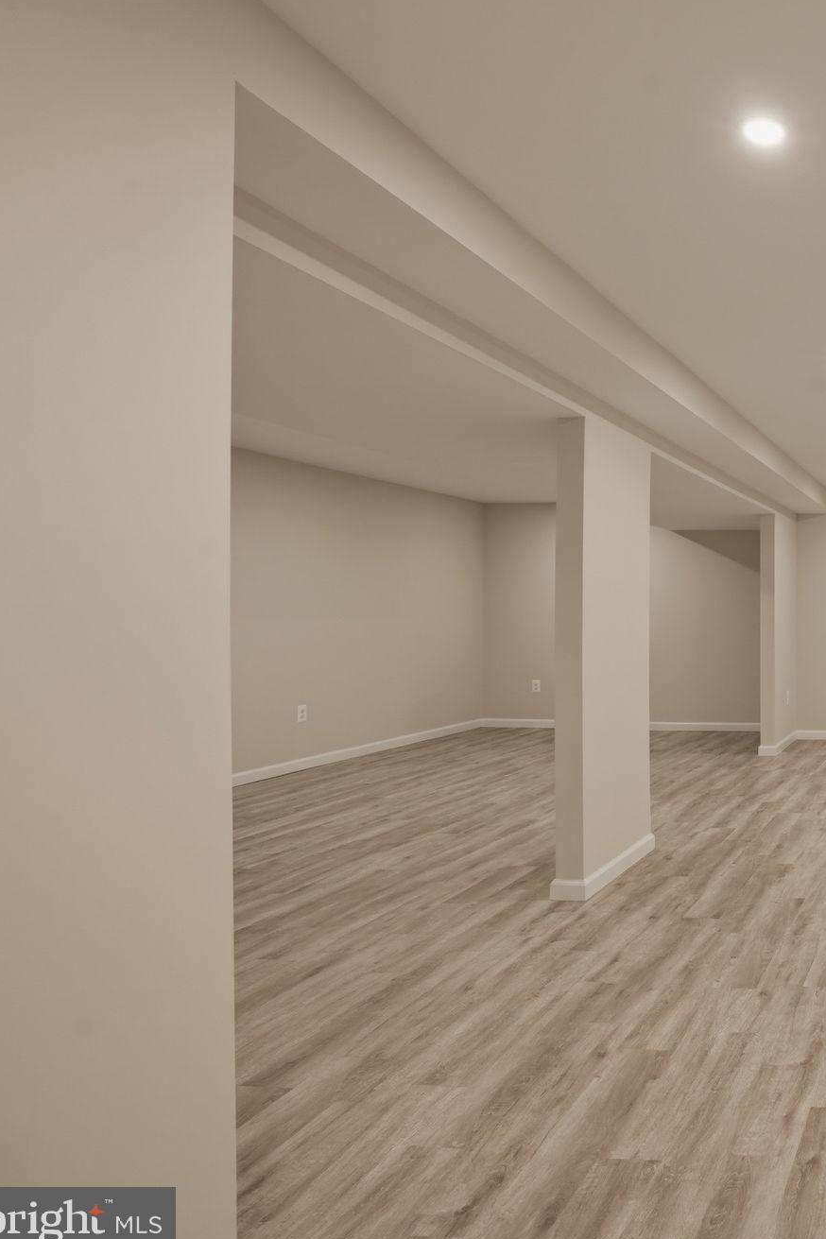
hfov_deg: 40.2
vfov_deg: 71.5
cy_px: 611
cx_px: 934
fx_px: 860
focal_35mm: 25
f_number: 8
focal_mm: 16
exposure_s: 1/20
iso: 400
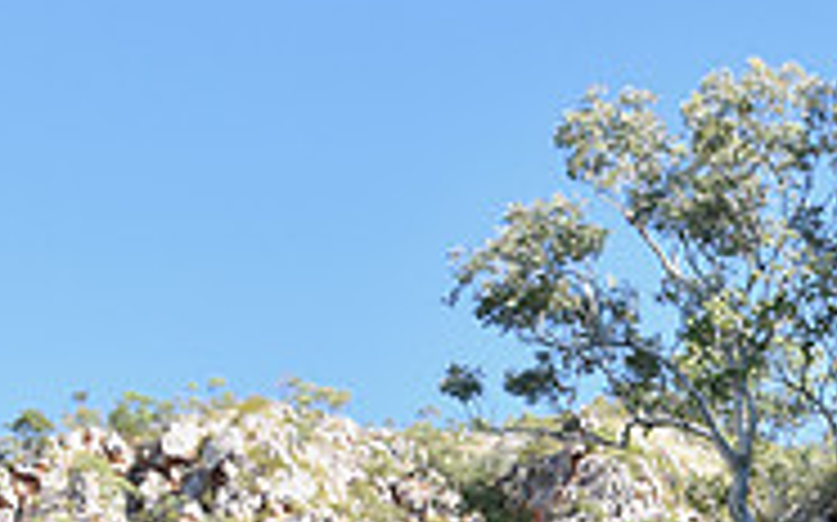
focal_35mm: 86
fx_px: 1961
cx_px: 1062
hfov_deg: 21.9
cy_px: 745
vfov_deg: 14.3
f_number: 8
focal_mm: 18
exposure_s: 1/250
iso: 320
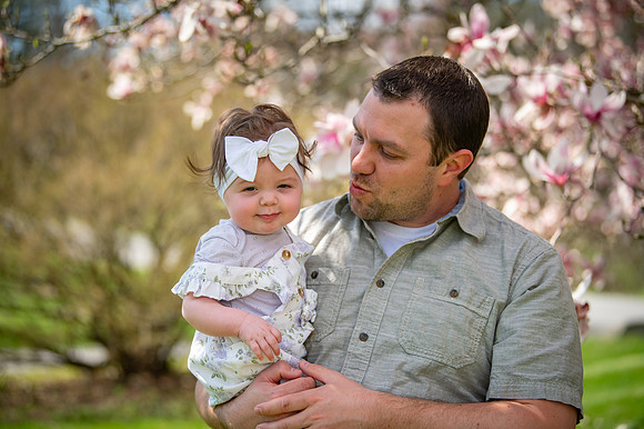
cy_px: 214
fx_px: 1251
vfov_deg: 19.4
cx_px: 322
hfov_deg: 28.9
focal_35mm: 70
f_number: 2.8
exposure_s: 1/4000
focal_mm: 70
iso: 320
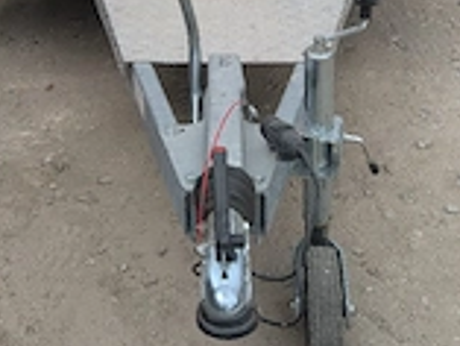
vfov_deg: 21.6
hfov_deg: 31.6
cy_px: -108
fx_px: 811
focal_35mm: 61
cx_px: 190
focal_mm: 6.9
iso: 17
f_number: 1.68
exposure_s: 1/500
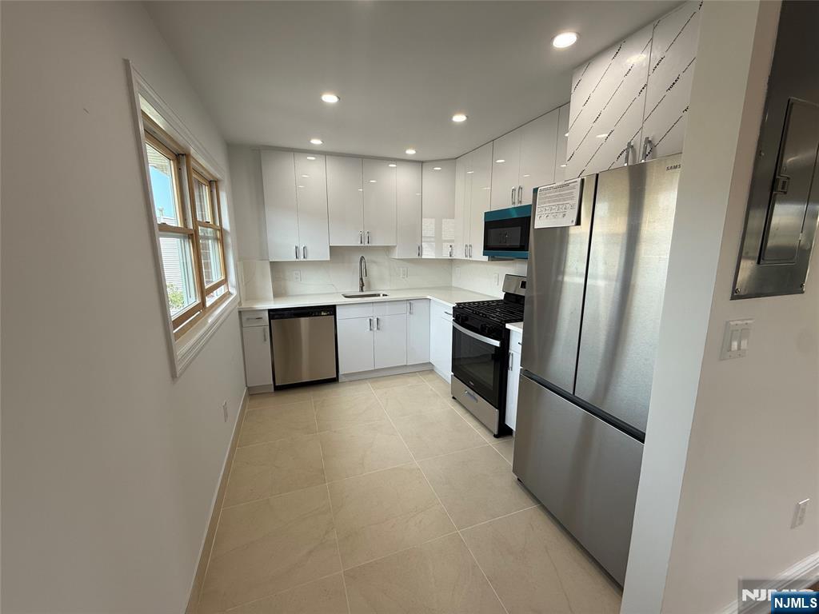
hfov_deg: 102.1
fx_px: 331
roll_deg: -0.4
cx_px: 410
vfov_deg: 85.7
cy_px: 307
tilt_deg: -10.5
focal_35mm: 14
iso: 50
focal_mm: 2.22
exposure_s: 1/120
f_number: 2.2
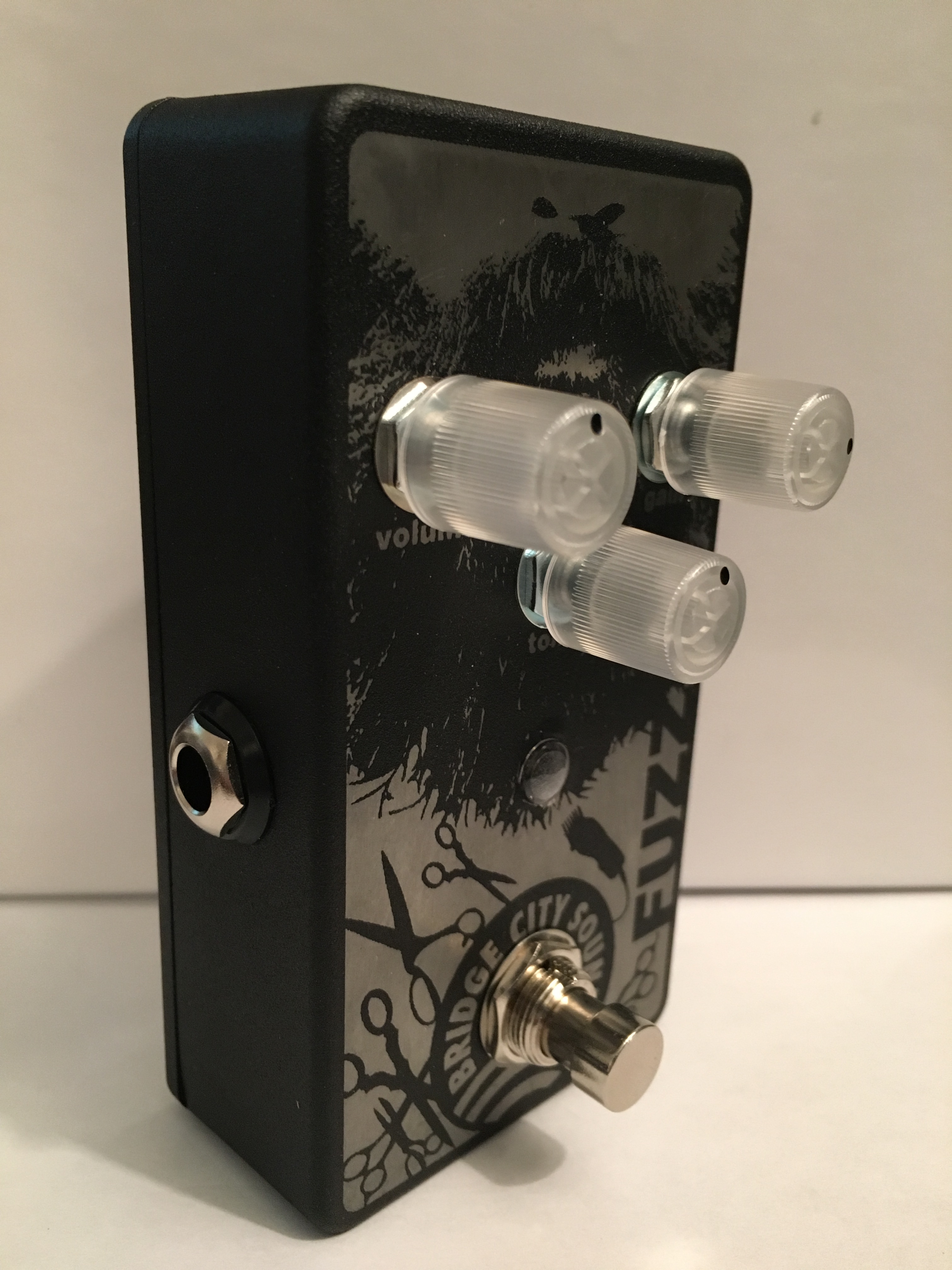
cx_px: 476
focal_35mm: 29
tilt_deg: -16.0
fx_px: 1063
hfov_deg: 48.2
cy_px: 635
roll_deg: -3.4
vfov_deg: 61.7
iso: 200
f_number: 2.2
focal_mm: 4.15
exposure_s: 1/17
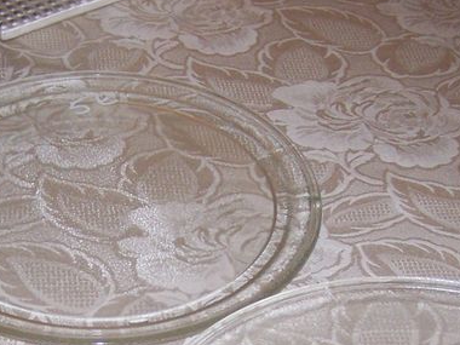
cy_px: 435
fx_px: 1329
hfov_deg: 19.5
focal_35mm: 100
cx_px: 123
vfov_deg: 14.3
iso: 160
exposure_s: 1/60
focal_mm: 6.3
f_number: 2.8
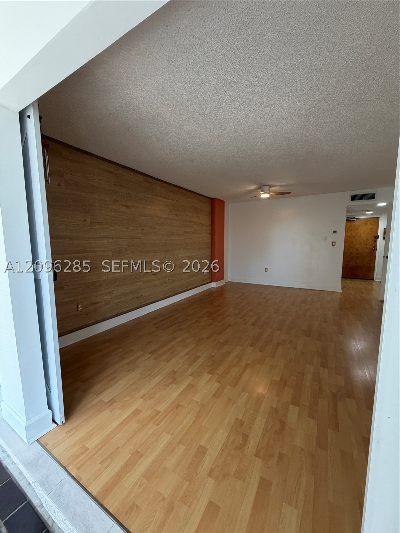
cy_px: 266
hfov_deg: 85.7
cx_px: 200
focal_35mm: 14
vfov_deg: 102.1
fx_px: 216
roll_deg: +0.1
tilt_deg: -5.6
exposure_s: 1/120
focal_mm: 2.22
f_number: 2.2
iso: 250
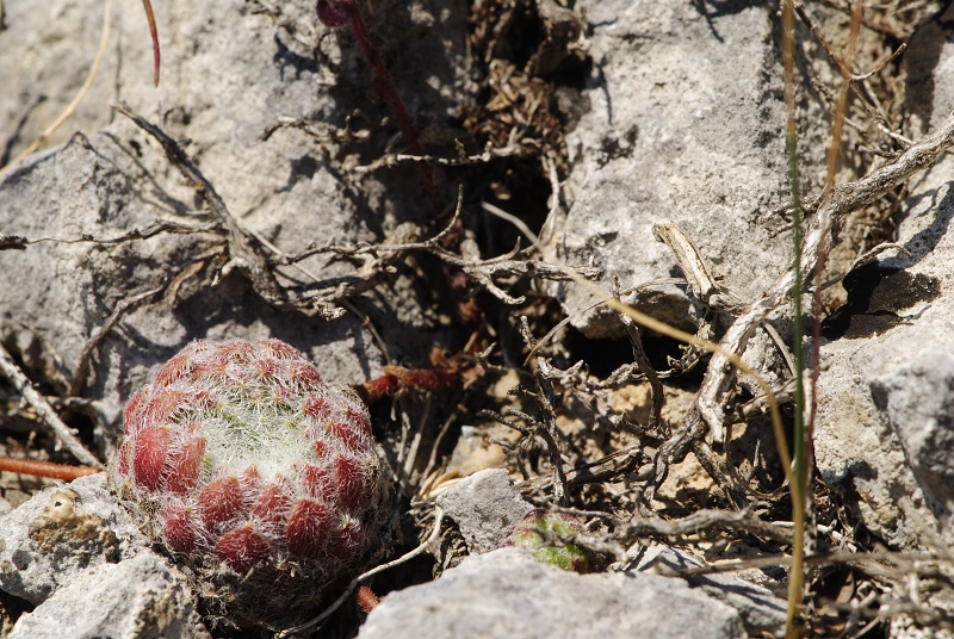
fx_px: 3384
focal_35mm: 128
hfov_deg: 16.0
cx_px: 477
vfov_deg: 10.8
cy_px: 320
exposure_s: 1/100
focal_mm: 85
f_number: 14
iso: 100
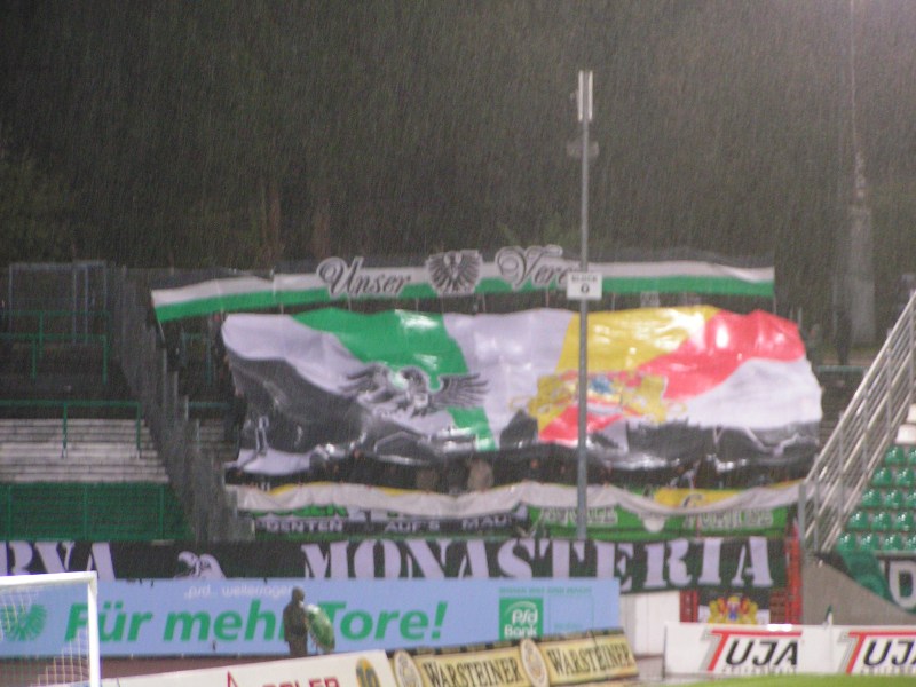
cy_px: 344
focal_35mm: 188
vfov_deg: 7.9
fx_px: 4975
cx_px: 458
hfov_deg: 10.5
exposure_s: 1/20
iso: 200
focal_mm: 28.8
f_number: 3.5
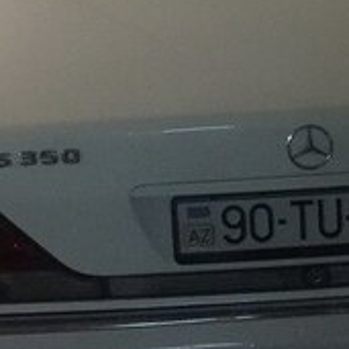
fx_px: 1129
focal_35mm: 99
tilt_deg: -18.9
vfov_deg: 16.7
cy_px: -95
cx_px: 280
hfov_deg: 17.4
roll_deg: +4.2
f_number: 2.2
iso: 250
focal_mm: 4.15
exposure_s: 1/17
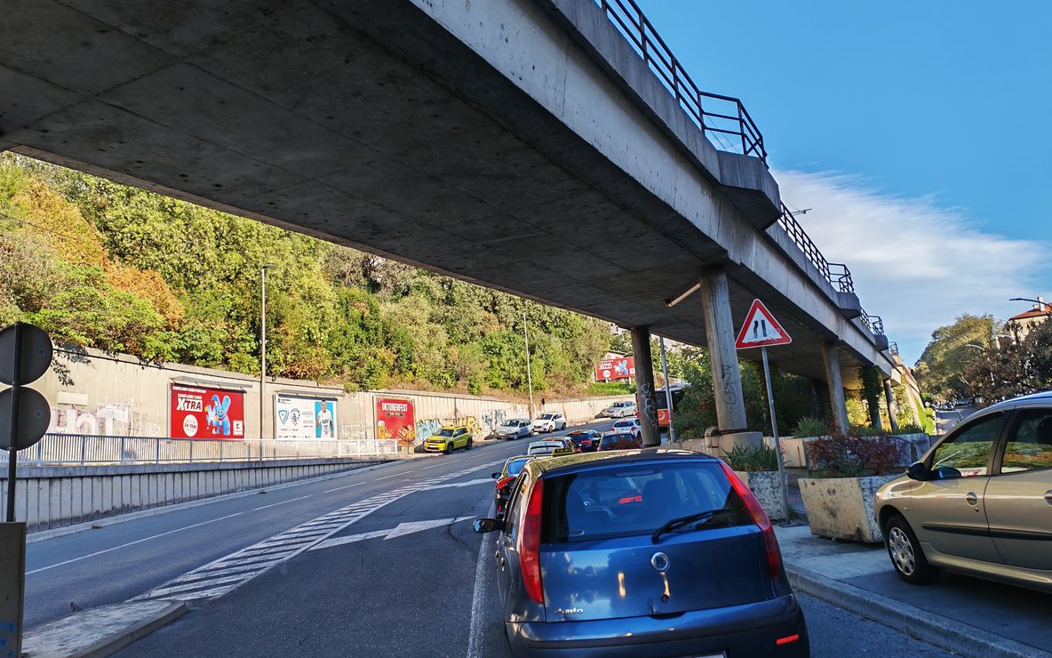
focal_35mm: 29
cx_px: 527
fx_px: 831
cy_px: 301
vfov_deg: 43.1
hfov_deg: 64.6
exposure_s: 1/280
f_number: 1.9
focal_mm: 6.12
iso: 50
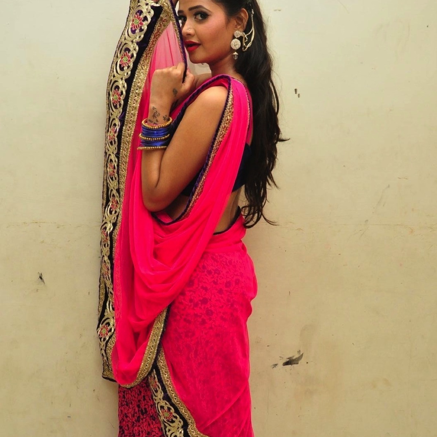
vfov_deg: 29.4
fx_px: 828
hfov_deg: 29.6
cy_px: 276
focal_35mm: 58
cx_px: 220
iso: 1600
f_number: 7.1
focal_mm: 30
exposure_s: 1/125
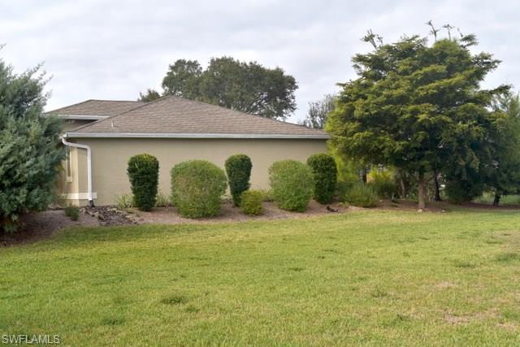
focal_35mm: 39
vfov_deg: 34.2
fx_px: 563
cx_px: 260
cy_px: 174
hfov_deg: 49.5
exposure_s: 1/200
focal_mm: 26
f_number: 9
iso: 100
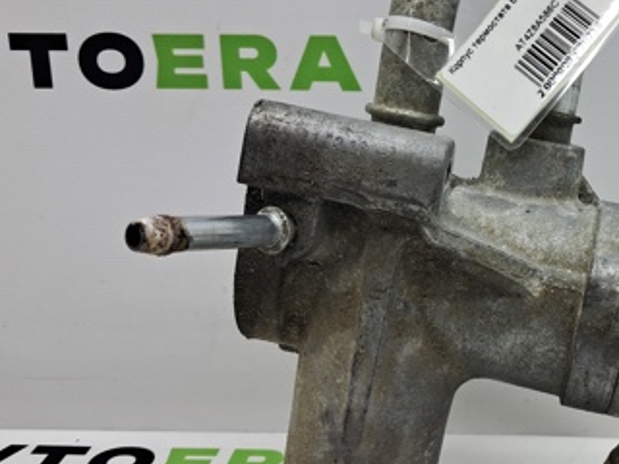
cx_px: 532
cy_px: 219
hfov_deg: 34.0
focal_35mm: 54
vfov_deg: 27.0
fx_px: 966
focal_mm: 4
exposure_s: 1/100
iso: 50
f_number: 1.8
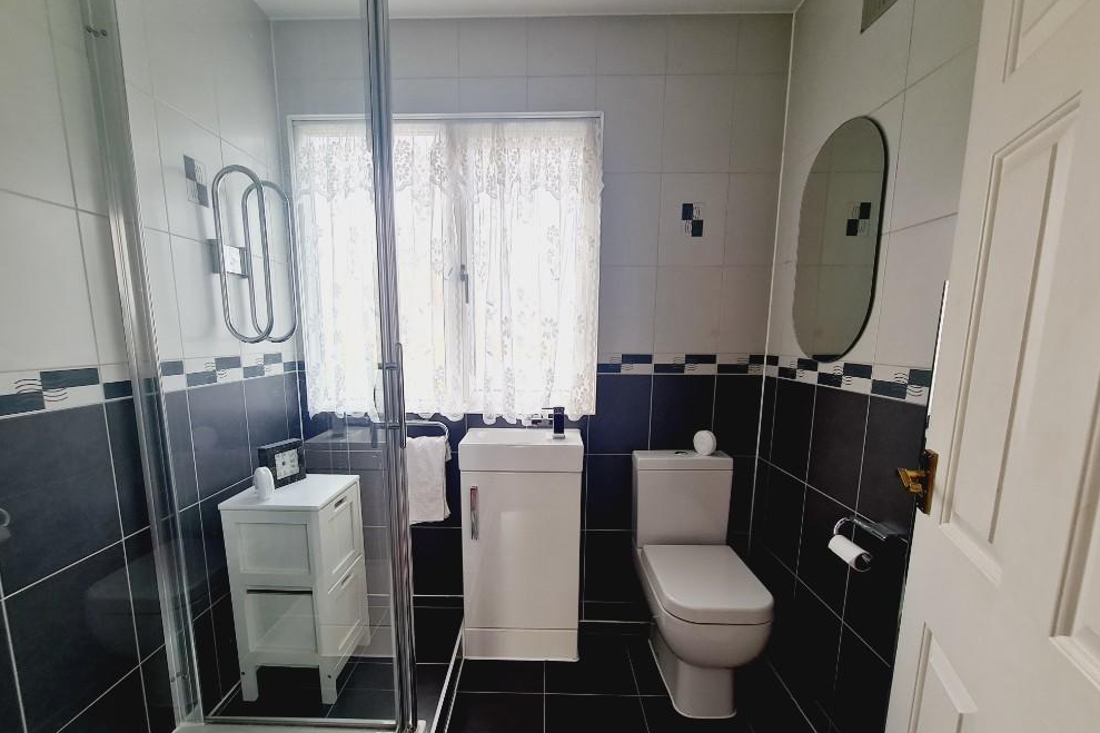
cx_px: 533
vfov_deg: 81.0
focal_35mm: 14
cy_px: 396
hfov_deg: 104.2
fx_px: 428
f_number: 2.2
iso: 64
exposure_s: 1/100
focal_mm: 2.2
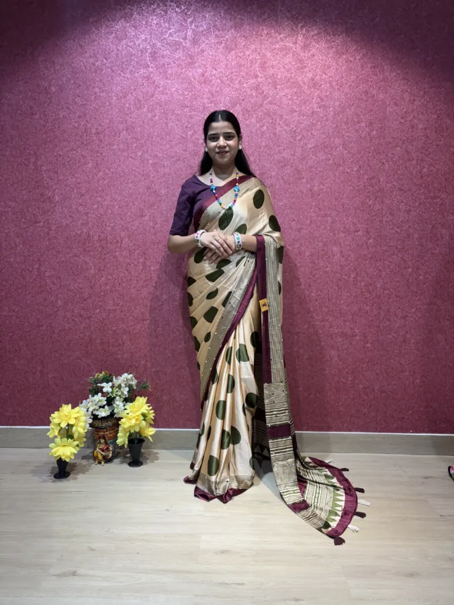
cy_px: 302
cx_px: 227
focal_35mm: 26
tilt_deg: -4.0
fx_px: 455
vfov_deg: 67.3
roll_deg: -0.3
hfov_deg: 53.1
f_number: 1.6
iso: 50
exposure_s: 1/100
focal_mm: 5.96
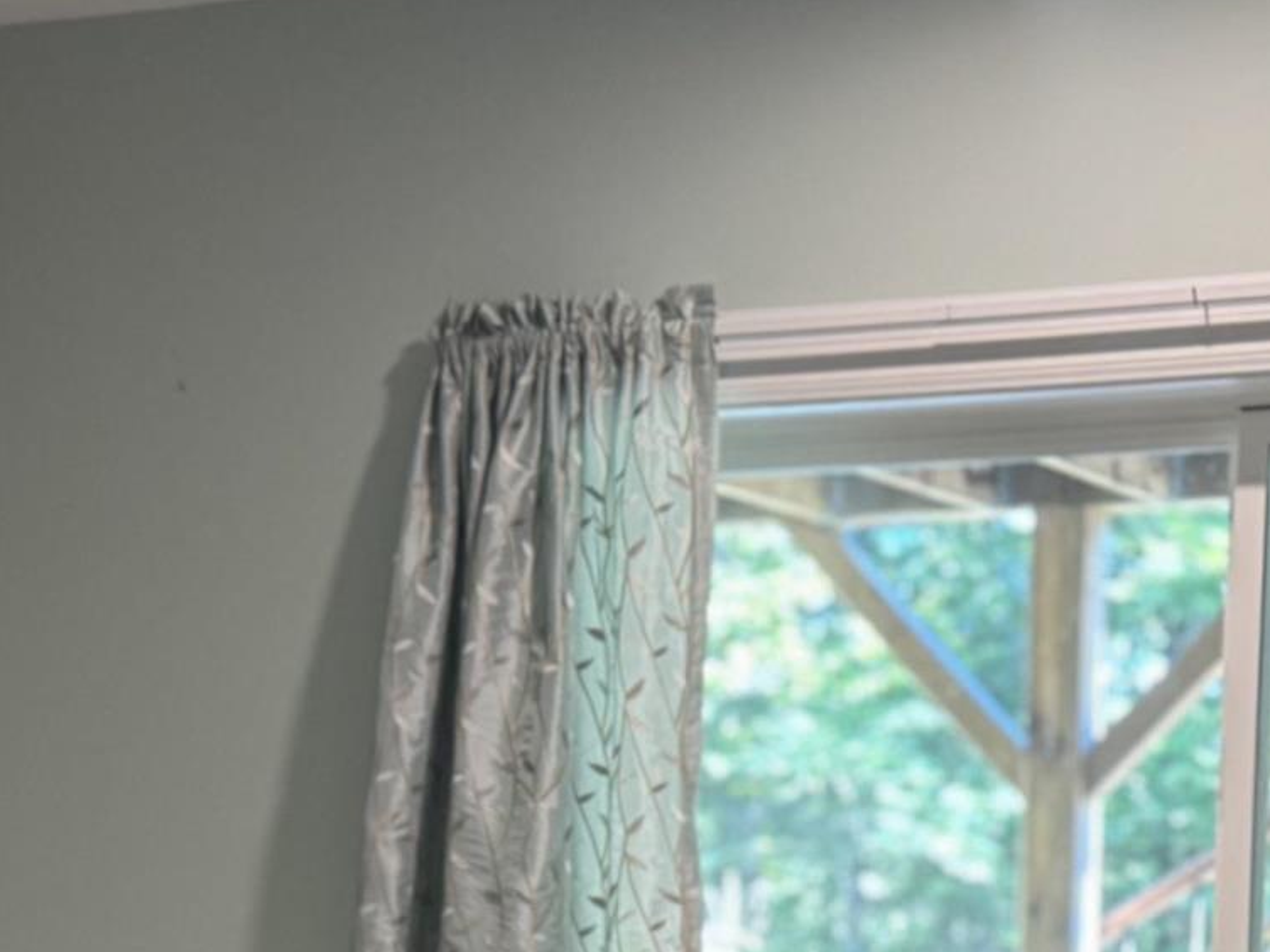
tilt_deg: -9.0
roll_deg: -0.6
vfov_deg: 13.9
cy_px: 1551
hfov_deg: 20.0
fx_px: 3595
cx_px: 780
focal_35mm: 98
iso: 200
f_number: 1.78
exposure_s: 1/60
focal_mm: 6.76
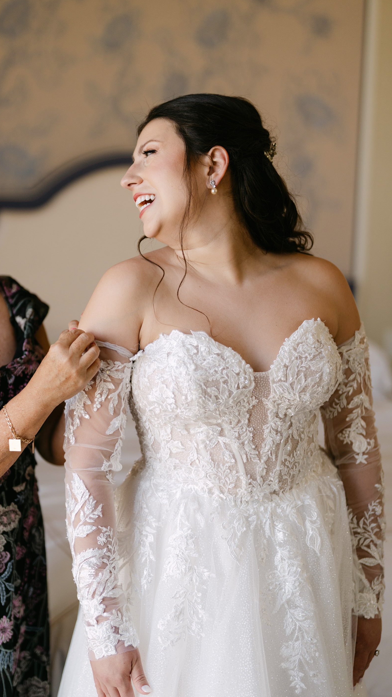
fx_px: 1238
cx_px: 100
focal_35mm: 67
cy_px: 373
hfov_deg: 17.9
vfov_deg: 31.4
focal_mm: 50
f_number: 1.2
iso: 320
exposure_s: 1/2000
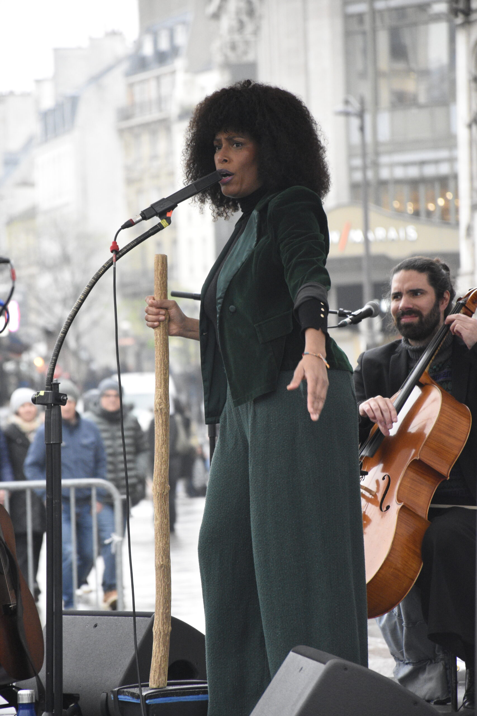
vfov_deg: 9.8
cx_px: 238
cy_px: 358
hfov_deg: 6.5
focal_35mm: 210
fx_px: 4173
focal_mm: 140
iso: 3200
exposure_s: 1/250
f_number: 5.6
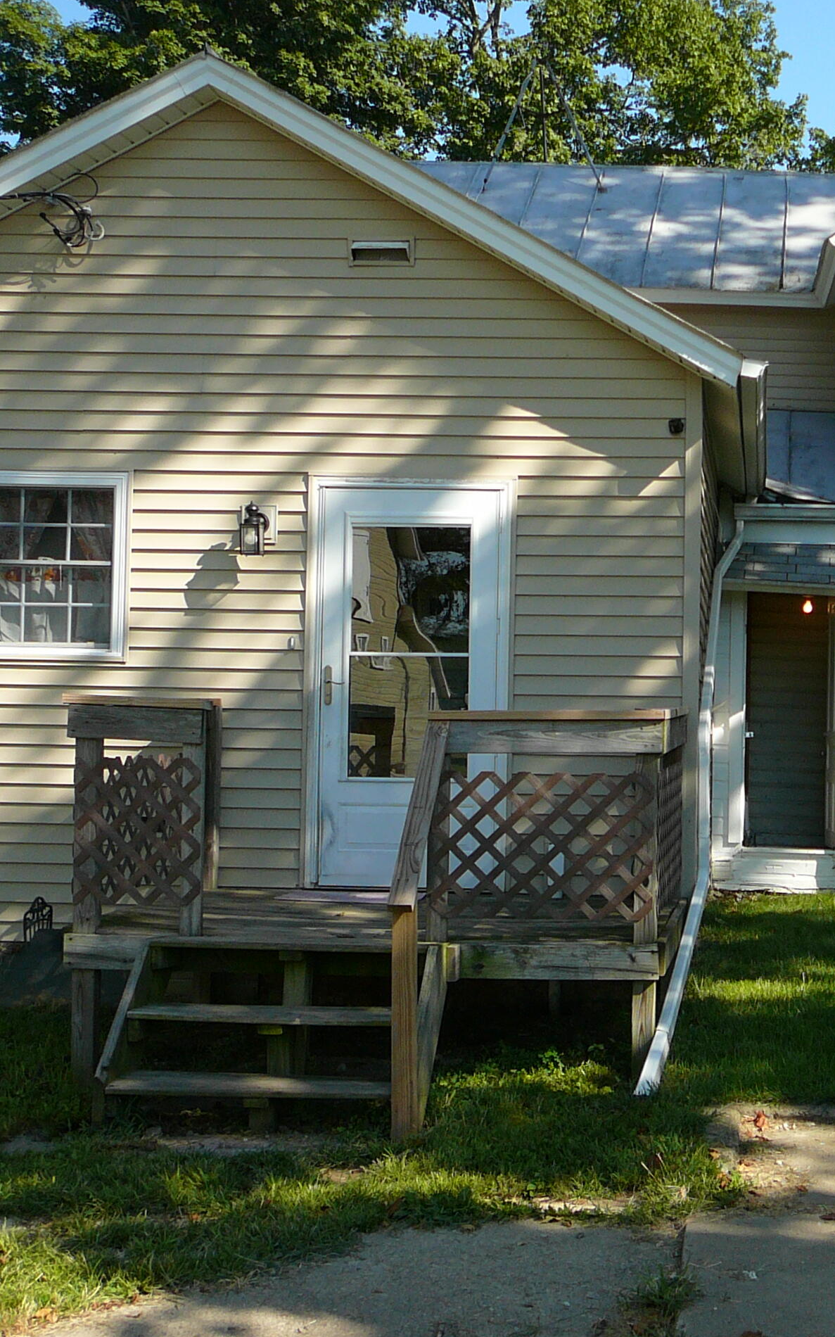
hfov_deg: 24.7
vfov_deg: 40.3
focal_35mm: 50
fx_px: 1821
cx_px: 822
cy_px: 675
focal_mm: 5.2
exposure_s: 1/640
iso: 80
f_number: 2.8
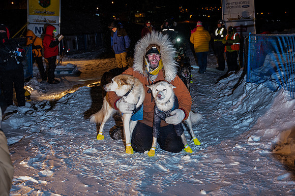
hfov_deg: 39.6
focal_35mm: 50
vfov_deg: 27.0
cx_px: 148
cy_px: 98
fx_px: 409
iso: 1000
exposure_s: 1/20
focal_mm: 50
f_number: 4
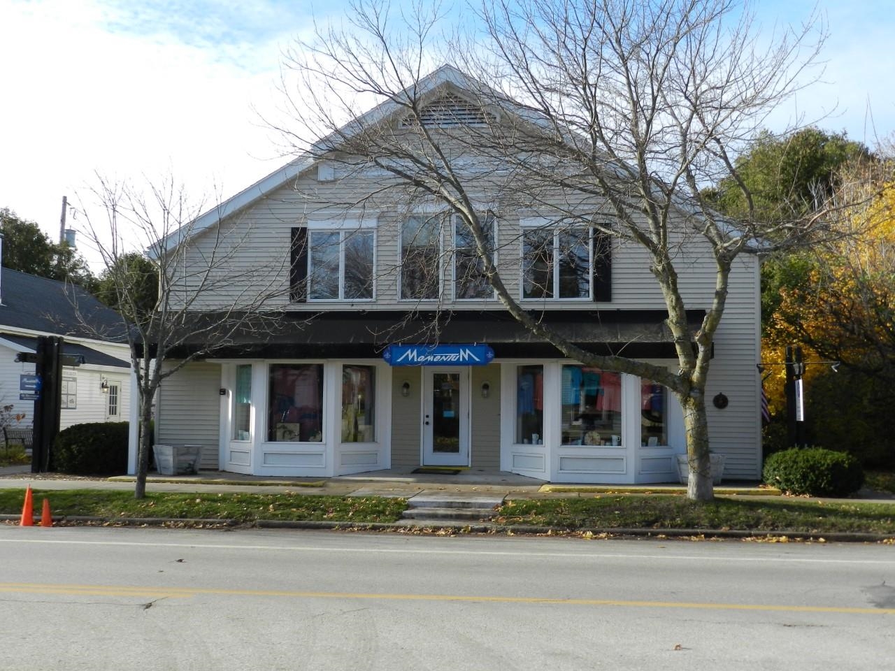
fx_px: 982
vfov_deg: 37.7
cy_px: 336
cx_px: 448
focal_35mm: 38
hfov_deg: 49.0
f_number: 4
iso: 160
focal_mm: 6.7
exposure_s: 1/640
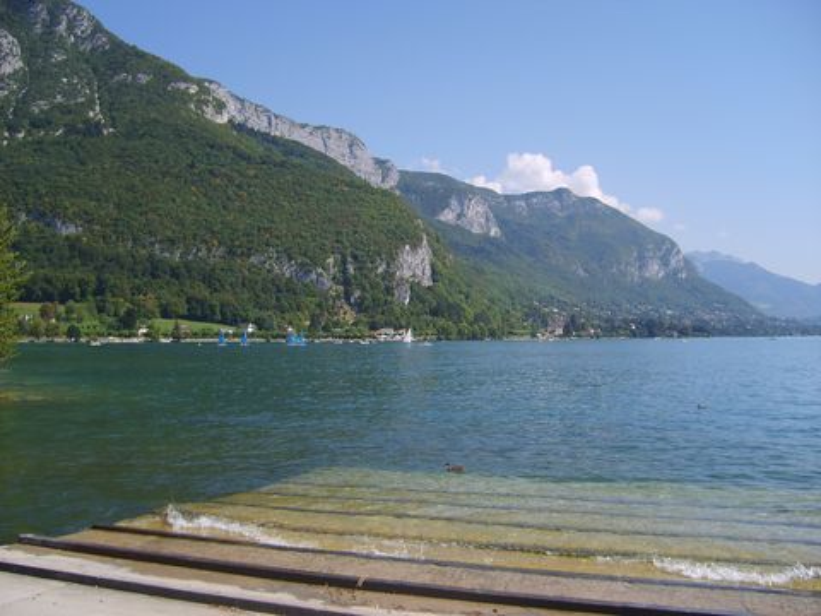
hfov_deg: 52.6
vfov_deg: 40.7
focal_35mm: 35
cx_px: 410
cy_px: 308
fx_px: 830
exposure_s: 1/1000
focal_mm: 5.8
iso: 50
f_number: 2.8
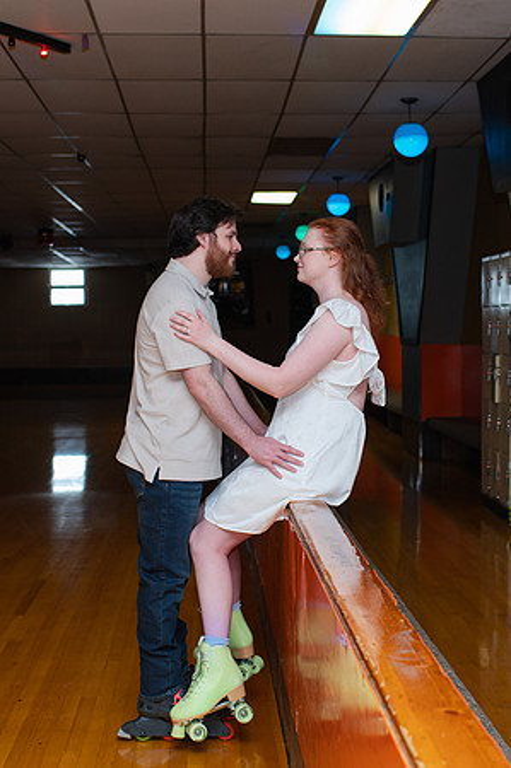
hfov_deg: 23.7
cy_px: 351
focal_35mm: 57
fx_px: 1220
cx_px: 276
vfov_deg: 35.0
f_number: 3.2
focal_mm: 35
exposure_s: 1/200
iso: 1000
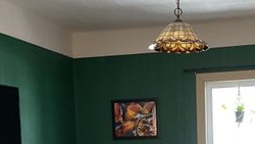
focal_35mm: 81
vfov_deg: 14.3
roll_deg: +1.0
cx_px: 163
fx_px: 548
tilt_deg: -6.2
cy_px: 193
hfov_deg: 26.1
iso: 200
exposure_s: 1/60
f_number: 2.4
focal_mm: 3.3
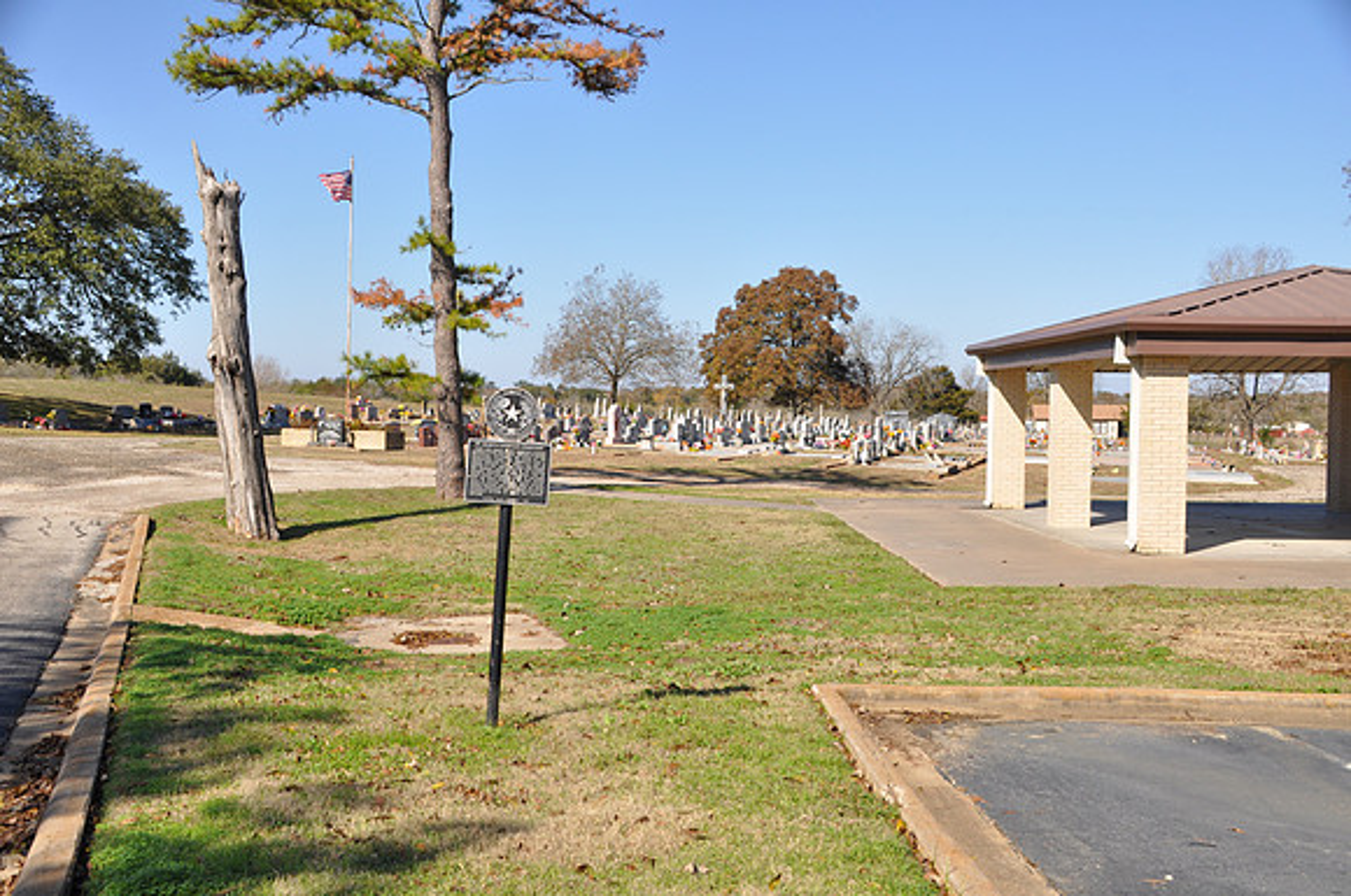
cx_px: 676
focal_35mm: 42
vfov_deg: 31.8
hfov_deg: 46.5
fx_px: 1574
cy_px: 448
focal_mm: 28
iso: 200
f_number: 8
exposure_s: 1/250
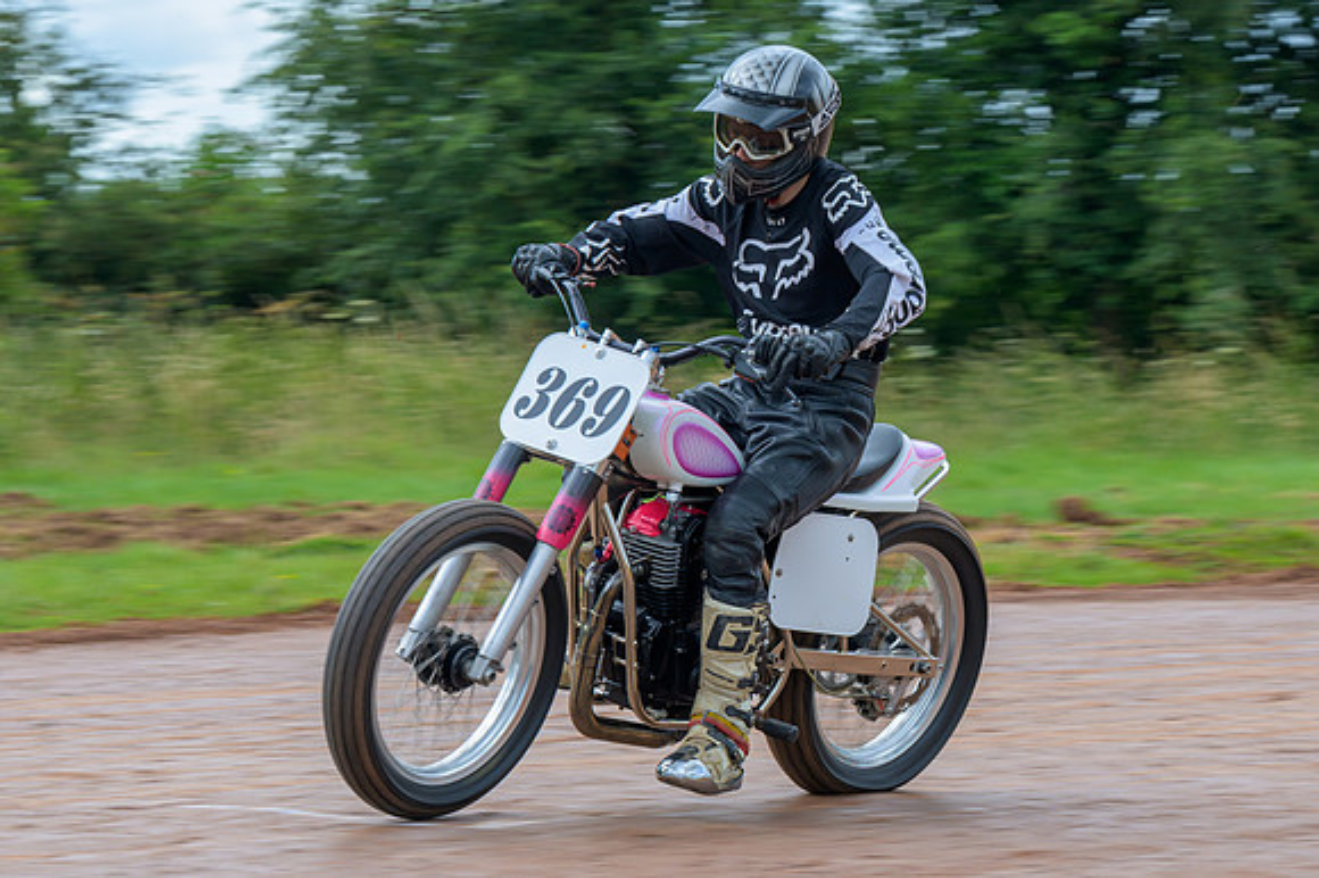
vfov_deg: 7.6
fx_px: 6595
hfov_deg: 11.4
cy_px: 477
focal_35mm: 180
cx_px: 614
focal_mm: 93
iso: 200
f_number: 8
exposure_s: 1/200
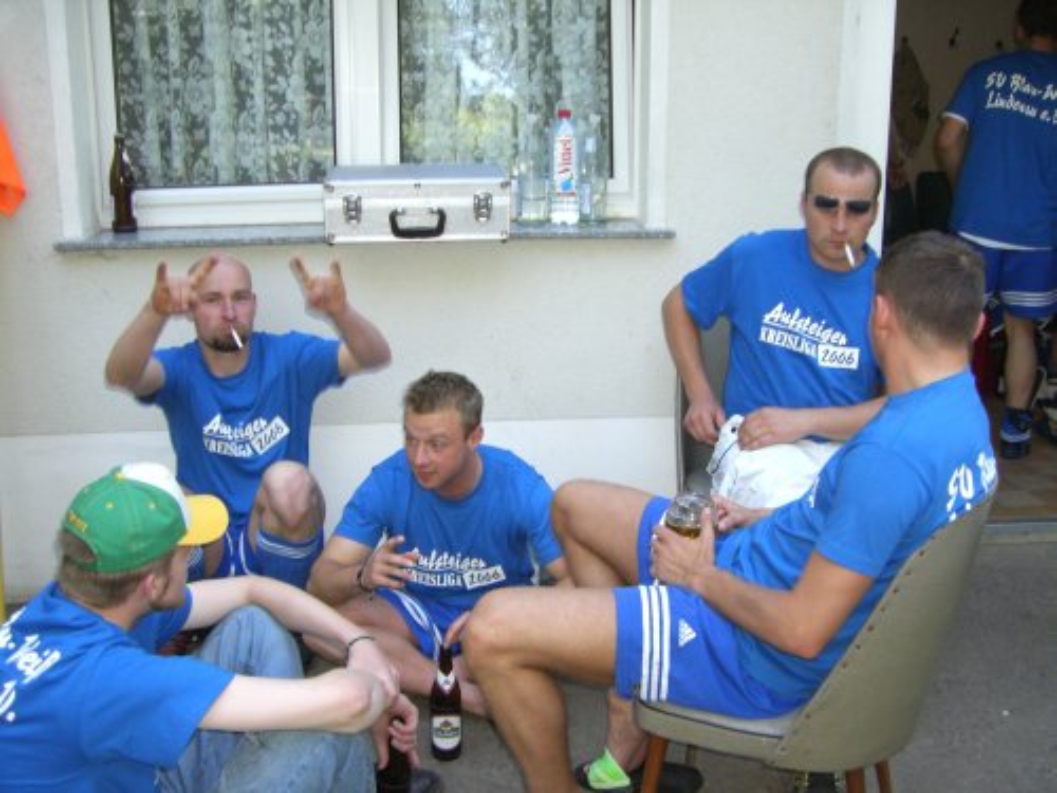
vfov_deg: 37.7
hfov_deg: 49.0
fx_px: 1160
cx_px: 528
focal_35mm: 38
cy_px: 396
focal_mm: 6.2
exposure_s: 1/125
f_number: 2.7
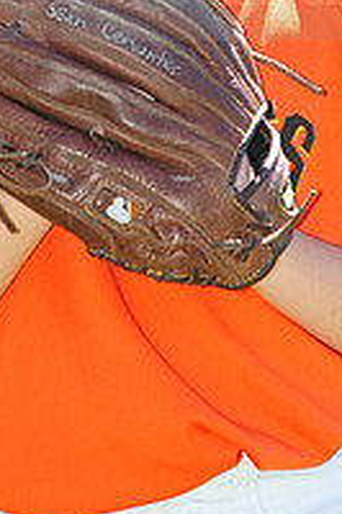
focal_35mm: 580
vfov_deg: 3.6
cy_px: -41
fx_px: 8279
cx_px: 159
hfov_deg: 2.4
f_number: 5
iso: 320
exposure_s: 1/500
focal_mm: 200
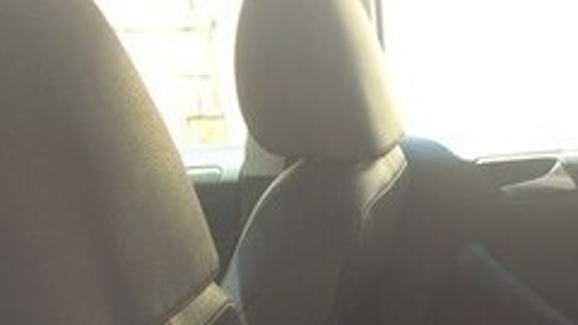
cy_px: 574
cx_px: 573
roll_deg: +1.4
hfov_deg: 23.5
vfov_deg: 12.7
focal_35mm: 87
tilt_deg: -27.5
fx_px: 1333
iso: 32
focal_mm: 4.15
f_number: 2.2
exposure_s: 1/102
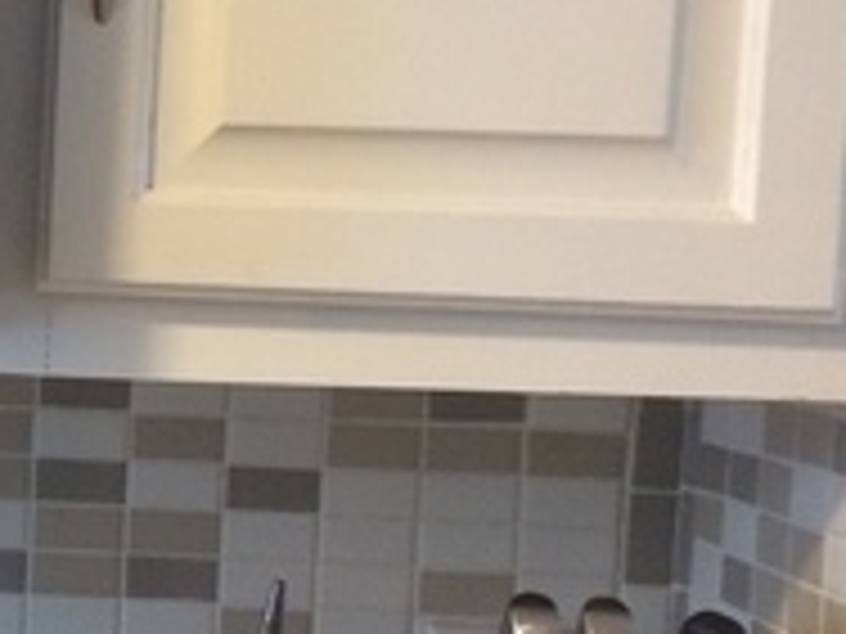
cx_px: -281
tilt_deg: -3.4
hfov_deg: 17.7
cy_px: 409
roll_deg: -0.7
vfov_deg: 14.3
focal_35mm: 103
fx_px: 2517
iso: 200
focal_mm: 4.15
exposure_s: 1/30
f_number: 2.2
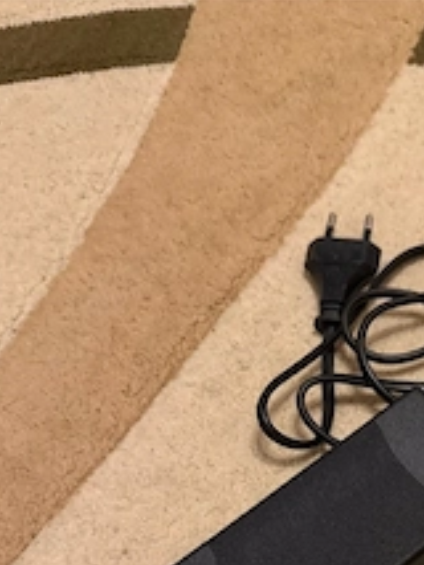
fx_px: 734
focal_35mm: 45
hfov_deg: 30.8
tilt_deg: -68.0
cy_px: 528
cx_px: 379
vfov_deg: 38.6
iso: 640
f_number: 1.78
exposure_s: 1/33
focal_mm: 6.76
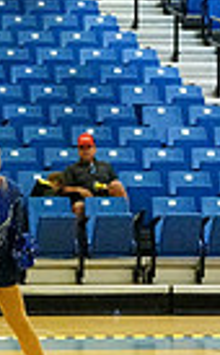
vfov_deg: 7.2
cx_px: -474
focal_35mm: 294
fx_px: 2835
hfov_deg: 4.3
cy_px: 180
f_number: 4
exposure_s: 1/1000
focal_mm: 68
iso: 25600
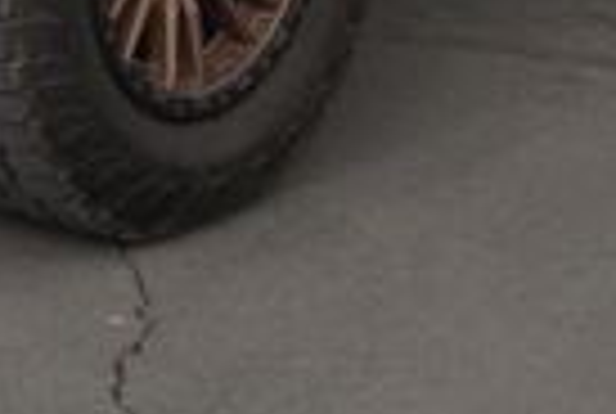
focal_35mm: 203
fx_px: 3487
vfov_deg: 6.6
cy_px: -459
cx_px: 130
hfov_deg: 10.1
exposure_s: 1/160
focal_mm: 29
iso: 250
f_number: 4.5
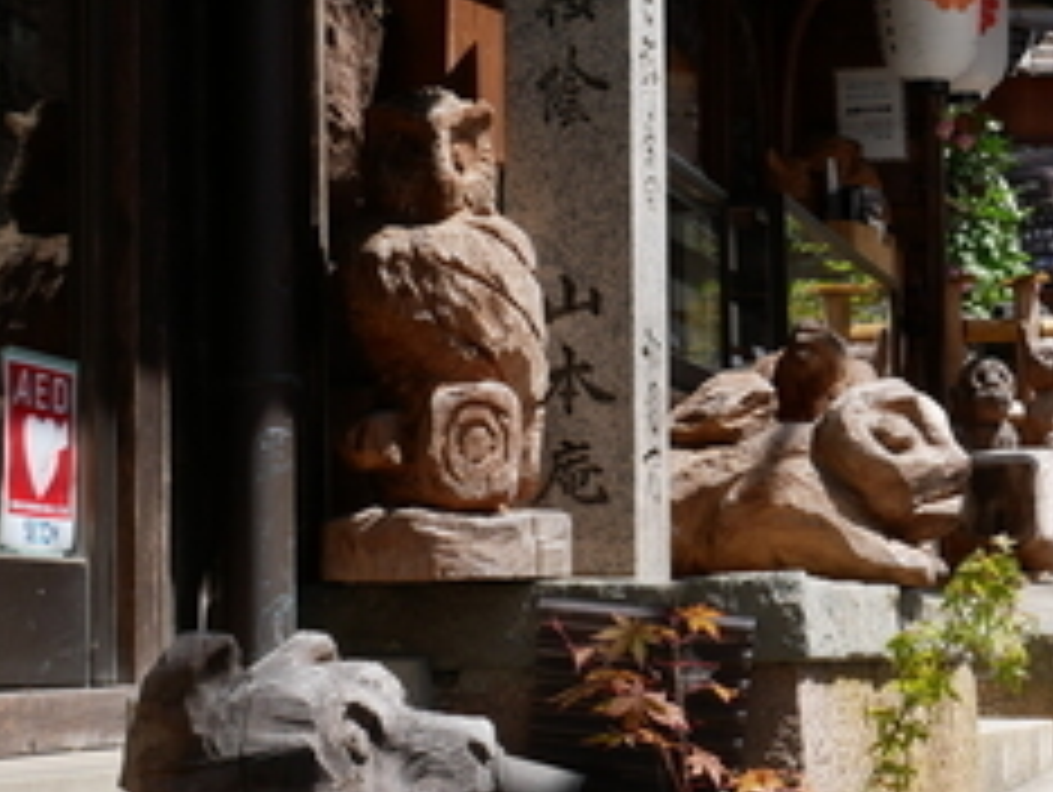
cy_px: 412
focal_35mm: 113
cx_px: 1166
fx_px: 3441
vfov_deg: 13.1
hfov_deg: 16.8
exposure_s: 1/320
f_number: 8
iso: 200
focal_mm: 22
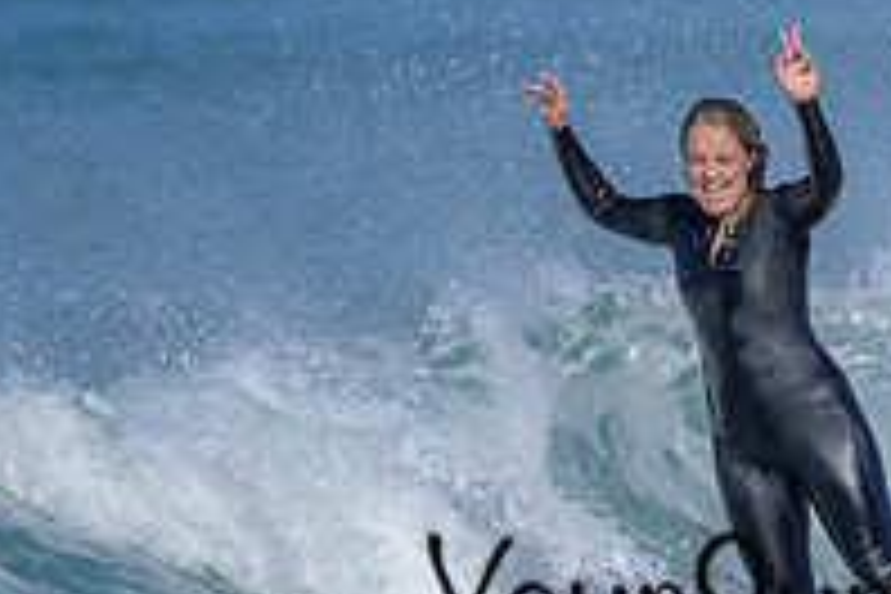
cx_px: 694
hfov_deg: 0.6
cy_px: 246
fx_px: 79268
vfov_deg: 0.4
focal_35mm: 3203
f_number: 6.3
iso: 180
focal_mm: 800
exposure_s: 1/2000
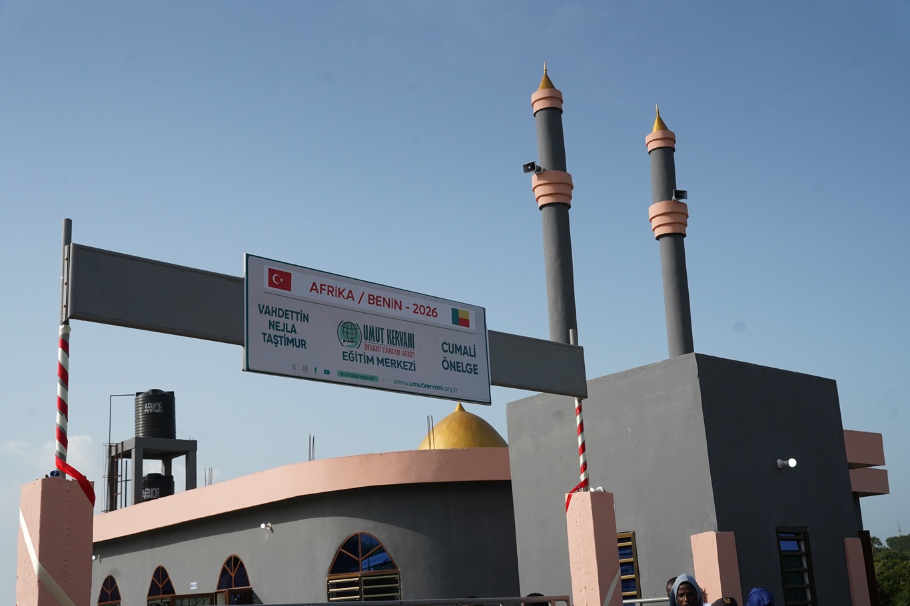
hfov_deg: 45.4
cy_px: 303
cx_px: 455
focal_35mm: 43
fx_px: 1087
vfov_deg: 31.2
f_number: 6.3
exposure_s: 1/8000
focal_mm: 43
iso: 1600
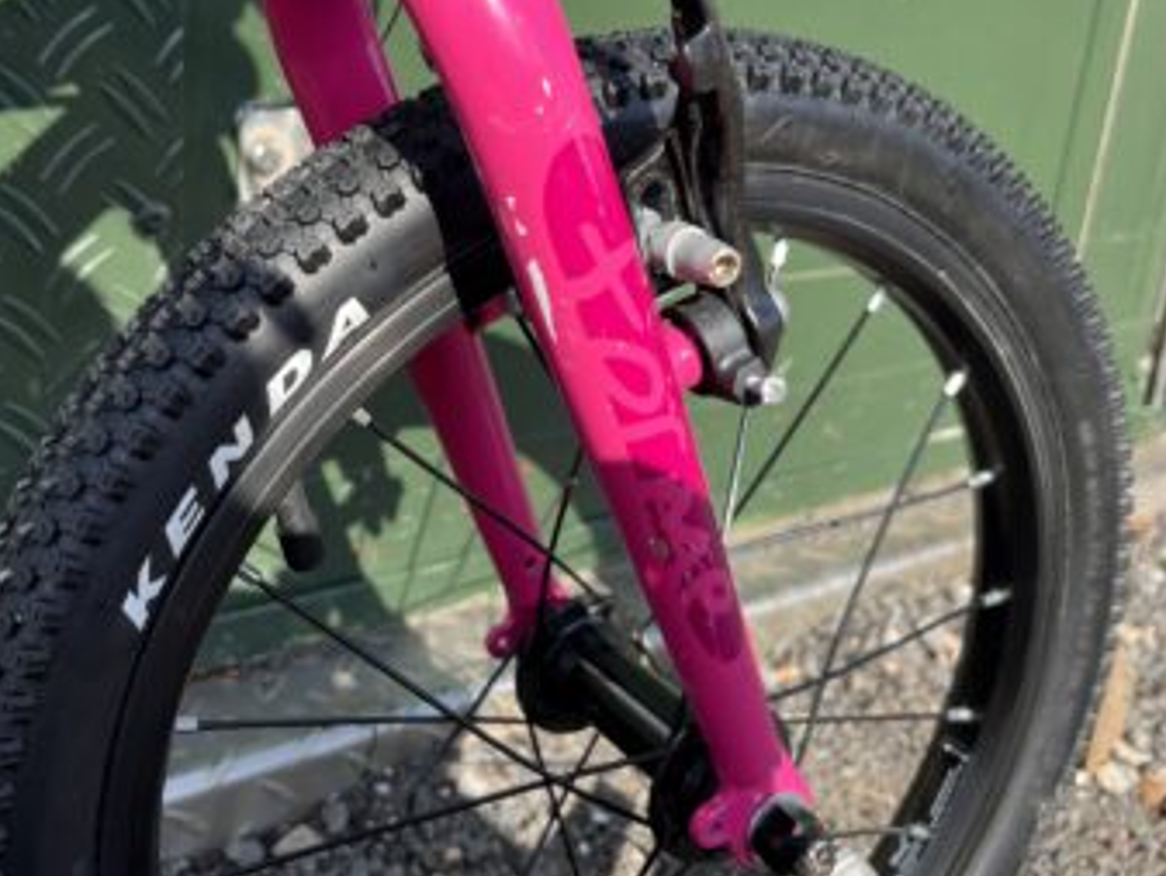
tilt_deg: -17.2
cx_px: 460
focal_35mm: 37
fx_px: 1247
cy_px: 364
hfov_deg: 49.8
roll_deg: -3.1
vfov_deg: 38.6
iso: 50
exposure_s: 1/913
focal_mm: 5.1
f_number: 1.6
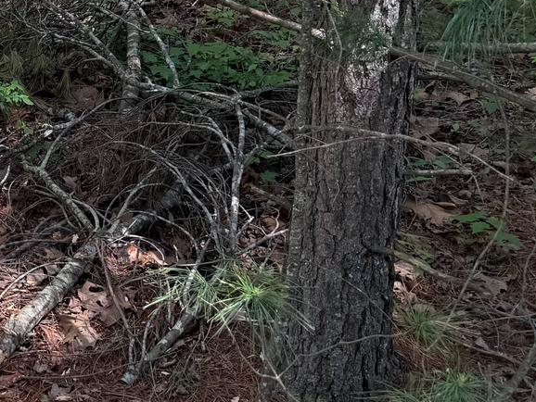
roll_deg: -0.8
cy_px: -28
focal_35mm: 85
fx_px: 1317
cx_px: -252
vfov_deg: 16.9
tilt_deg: -11.8
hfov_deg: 20.1
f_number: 1.78
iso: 80
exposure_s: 1/504
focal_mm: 6.76
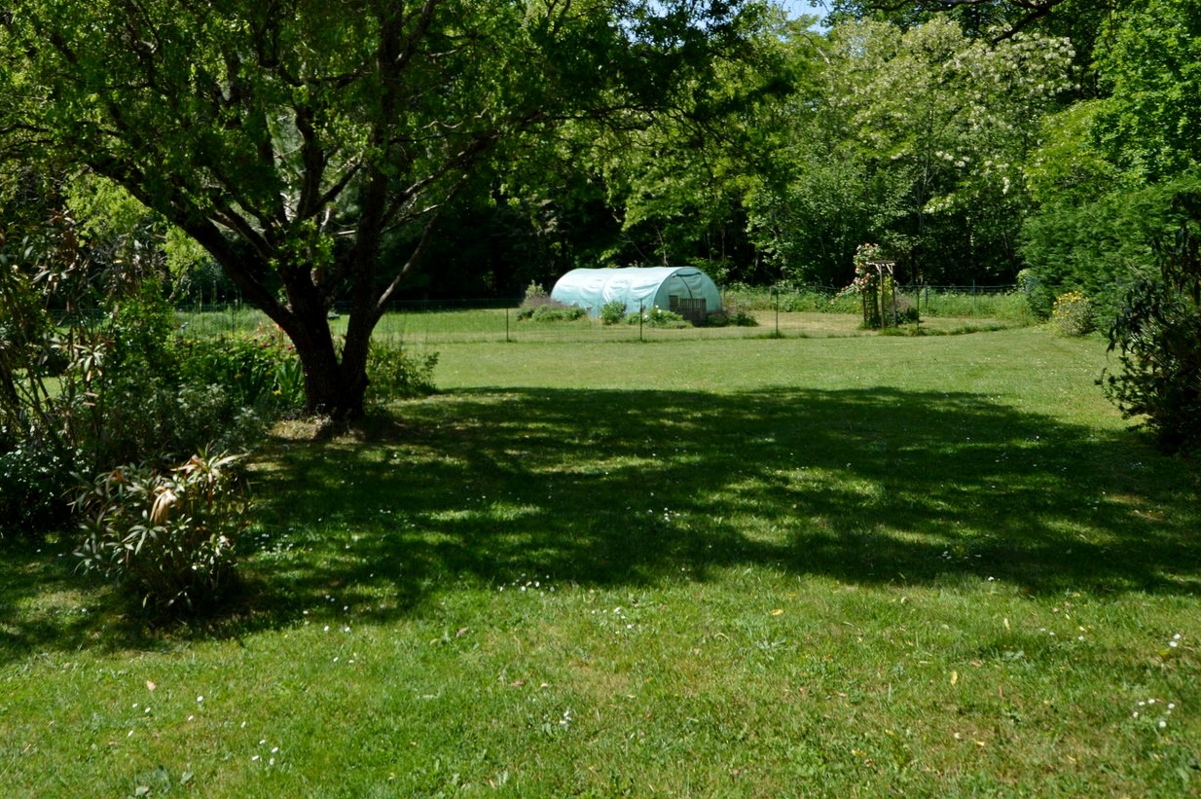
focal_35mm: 35
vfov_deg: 37.1
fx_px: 1167
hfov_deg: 53.6
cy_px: 218
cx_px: 425
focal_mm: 16
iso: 100
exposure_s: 1/200
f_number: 7.1
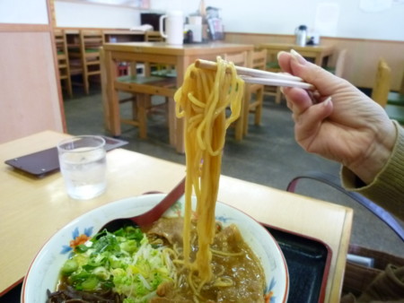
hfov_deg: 69.4
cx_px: 202
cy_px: 152
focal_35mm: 25
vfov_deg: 54.9
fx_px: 292
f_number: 2.8
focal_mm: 4.5
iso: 400
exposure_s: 1/25
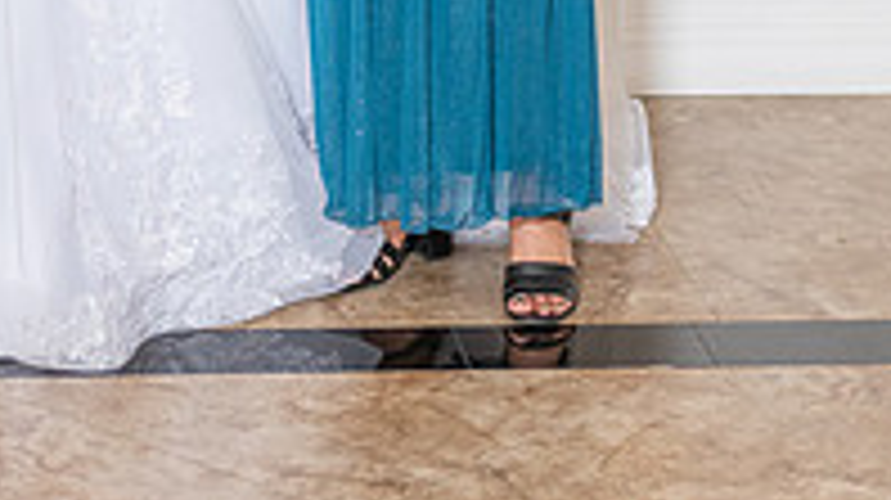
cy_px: -363
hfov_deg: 16.7
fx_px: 2998
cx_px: 88
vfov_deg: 9.1
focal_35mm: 127
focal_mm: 40
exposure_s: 1/160
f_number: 4.5
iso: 640
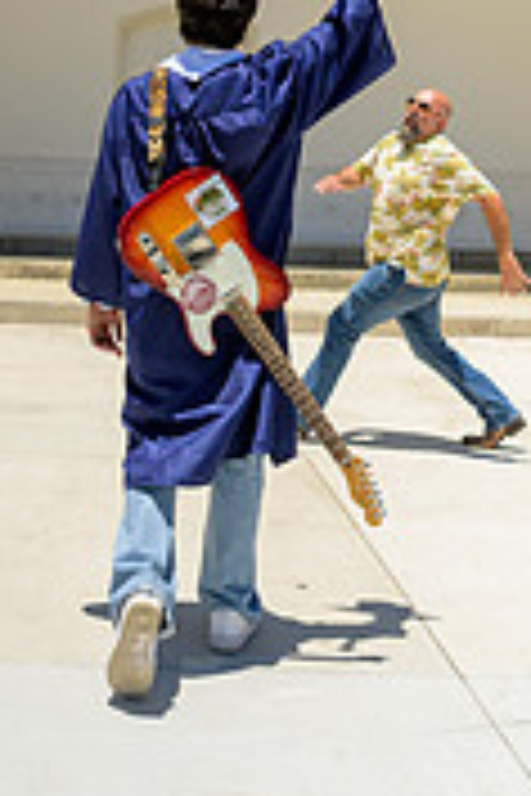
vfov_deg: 30.6
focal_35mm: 61
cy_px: 4
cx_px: 148
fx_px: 1350
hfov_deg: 22.1
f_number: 4
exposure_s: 1/8000
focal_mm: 24
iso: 800
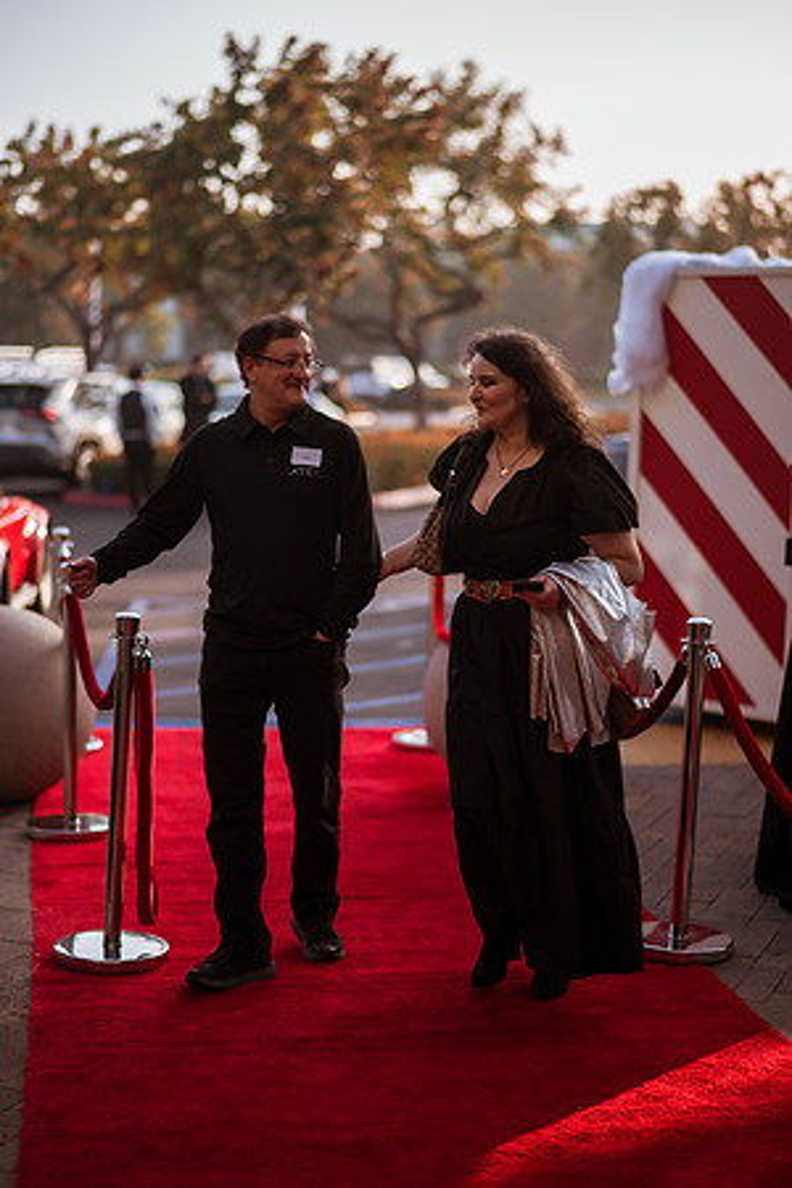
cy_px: 594
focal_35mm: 58
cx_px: 396
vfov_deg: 34.5
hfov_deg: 23.4
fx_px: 1914
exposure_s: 1/2000
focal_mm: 58
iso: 125
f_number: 1.4
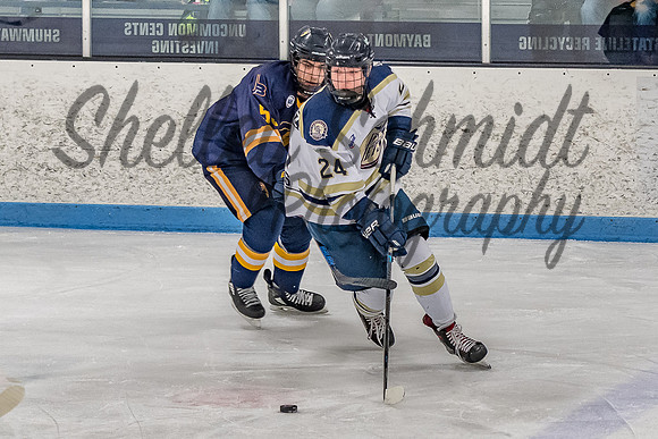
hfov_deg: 8.2
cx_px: 372
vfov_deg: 5.5
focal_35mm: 251
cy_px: 160
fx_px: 4592
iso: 1600
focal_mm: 92
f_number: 3.2
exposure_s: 1/800
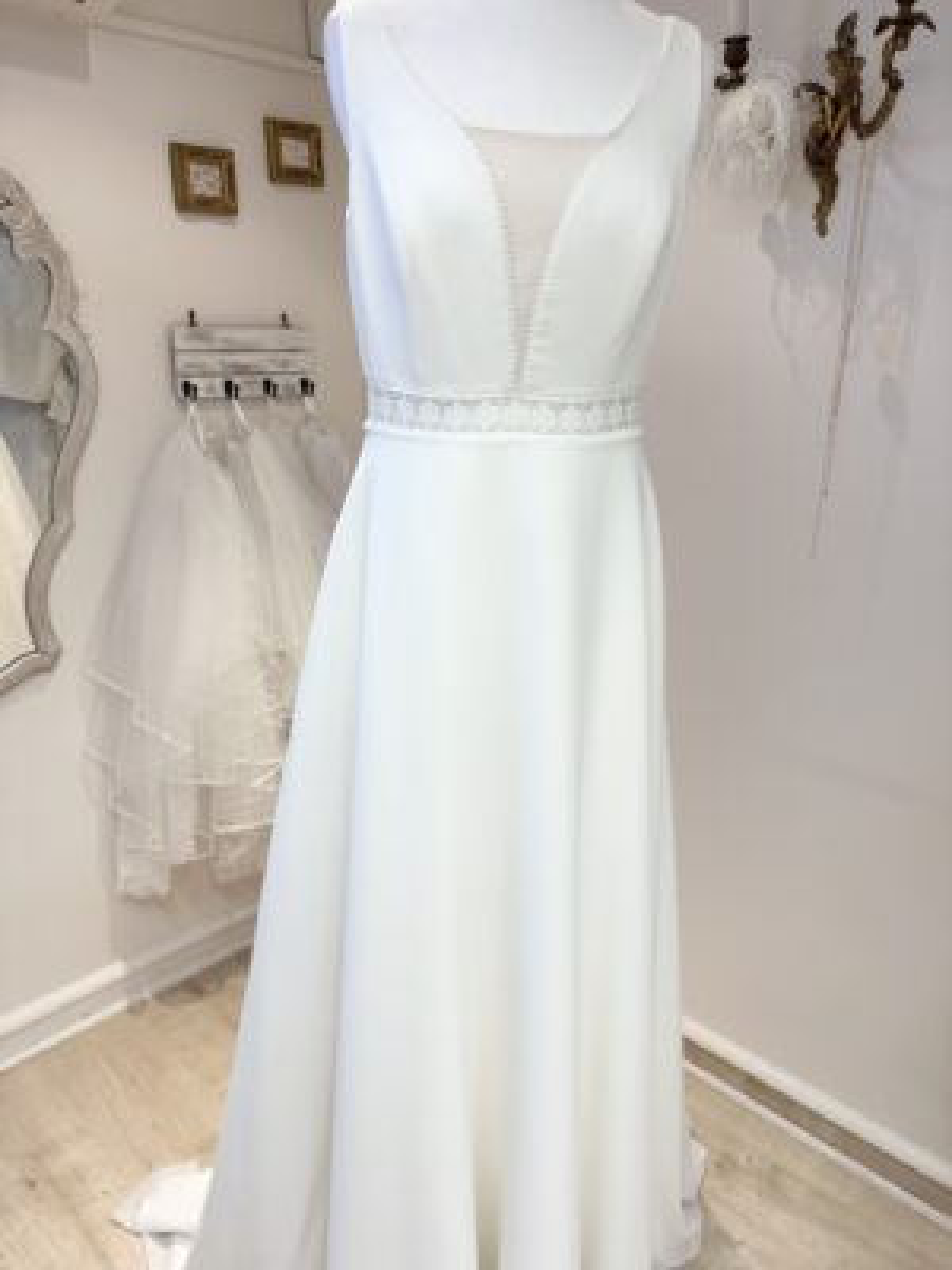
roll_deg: -1.4
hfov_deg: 56.8
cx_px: 476
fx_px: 880
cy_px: 635
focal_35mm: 24
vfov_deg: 71.6
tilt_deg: -17.2
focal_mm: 6.86
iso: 64
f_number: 1.78
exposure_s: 1/100
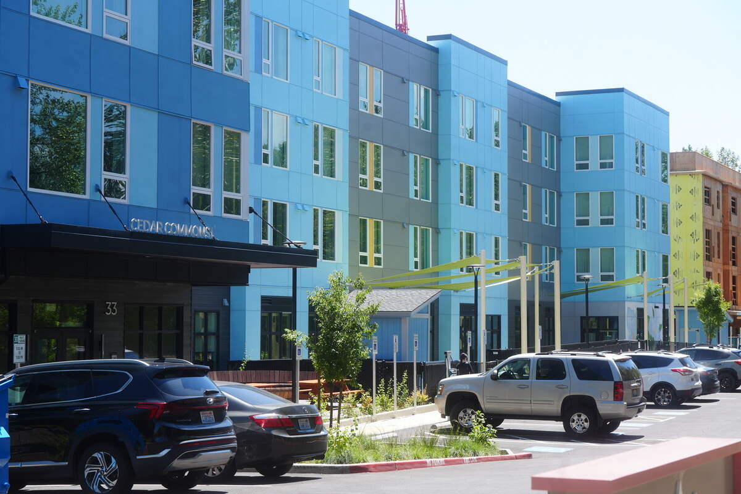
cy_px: 247
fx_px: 1441
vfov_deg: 19.5
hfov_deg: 28.8
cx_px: 370
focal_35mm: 70
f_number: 7.1
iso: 100
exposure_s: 1/125
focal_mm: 70
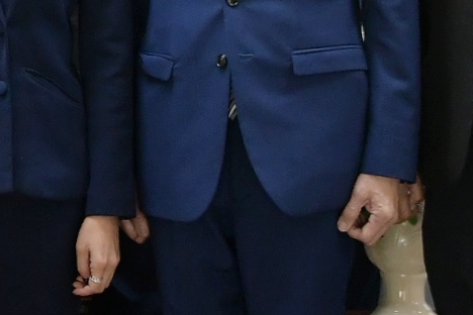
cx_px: -240
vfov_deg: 7.8
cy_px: -151
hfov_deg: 11.4
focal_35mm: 172
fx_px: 2260
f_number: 2.8
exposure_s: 1/125
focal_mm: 29
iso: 1600
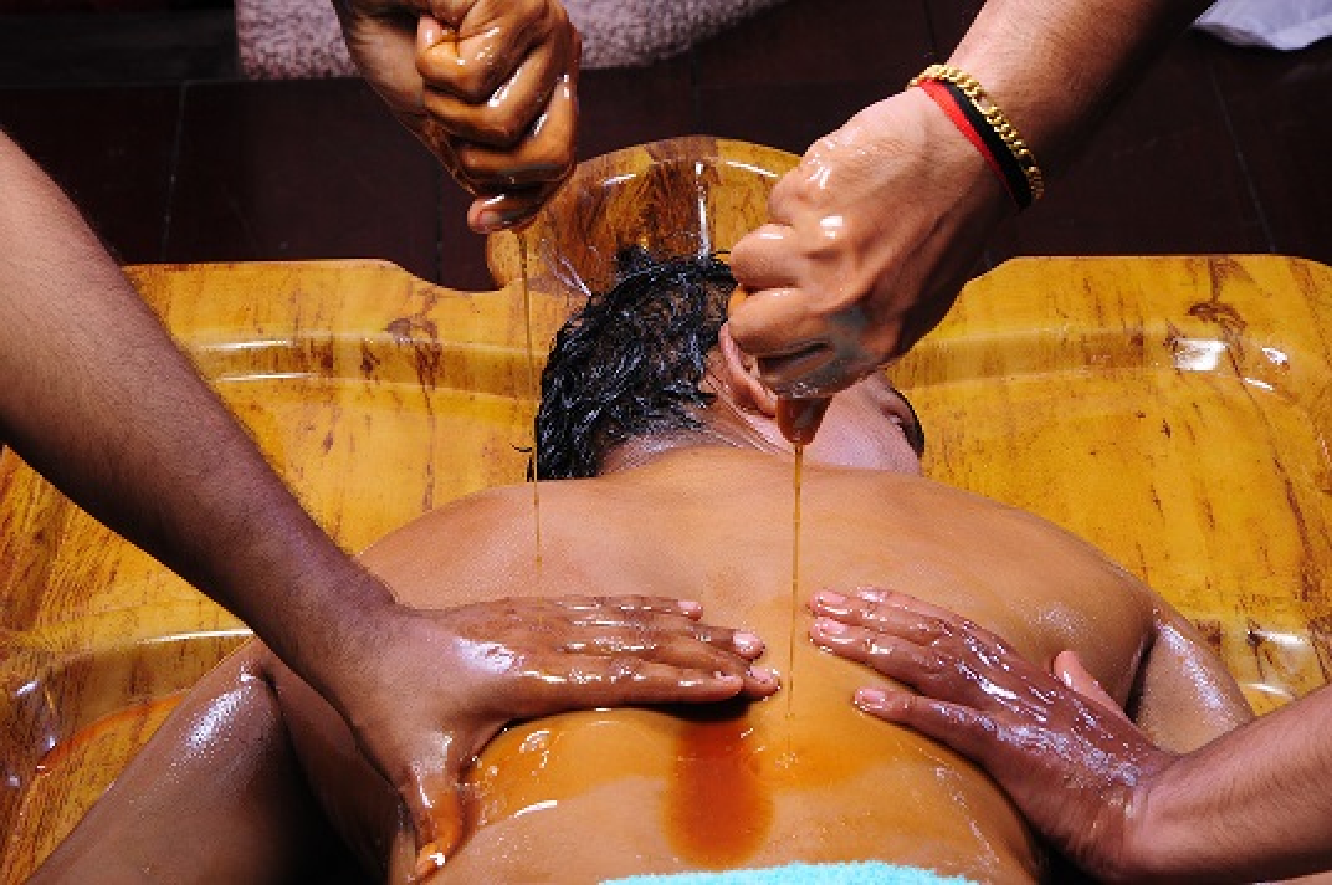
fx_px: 4435
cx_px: 666
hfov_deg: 17.1
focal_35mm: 120
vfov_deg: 11.4
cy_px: 442
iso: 320
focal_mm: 80
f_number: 13
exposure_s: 1/100
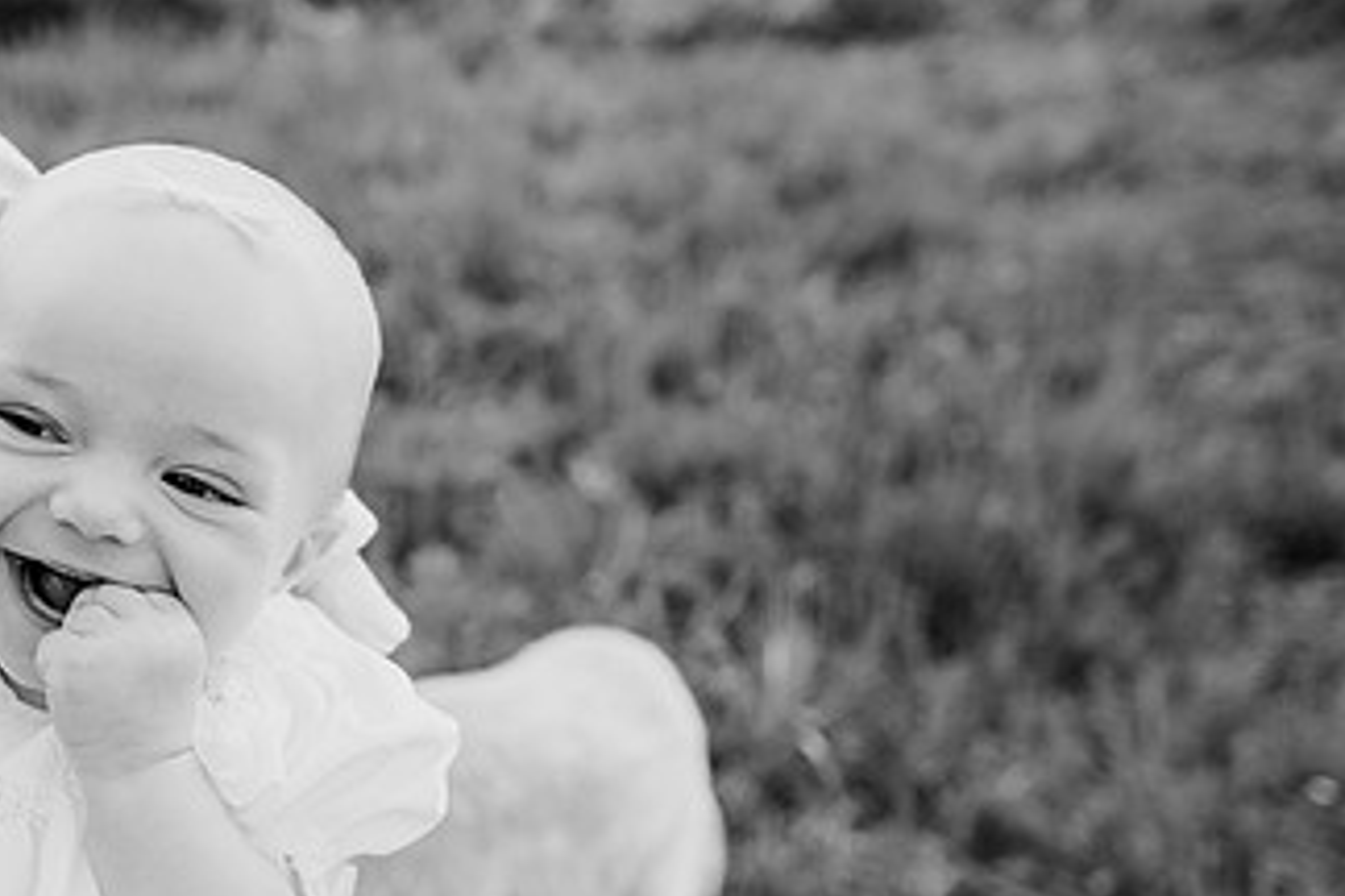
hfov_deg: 42.9
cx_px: 228
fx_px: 1606
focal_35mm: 43
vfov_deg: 31.2
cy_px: 483
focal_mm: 24
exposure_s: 1/500
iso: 160
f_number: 2.8
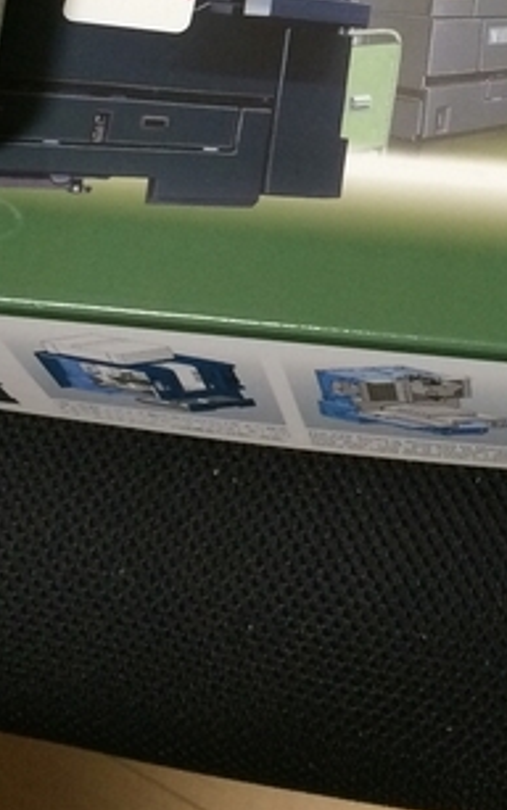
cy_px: 71
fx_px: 1768
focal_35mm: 80
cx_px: 462
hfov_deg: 16.1
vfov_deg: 25.0
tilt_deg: -67.5
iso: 160
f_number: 2.2
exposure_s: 1/30
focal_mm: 4.15
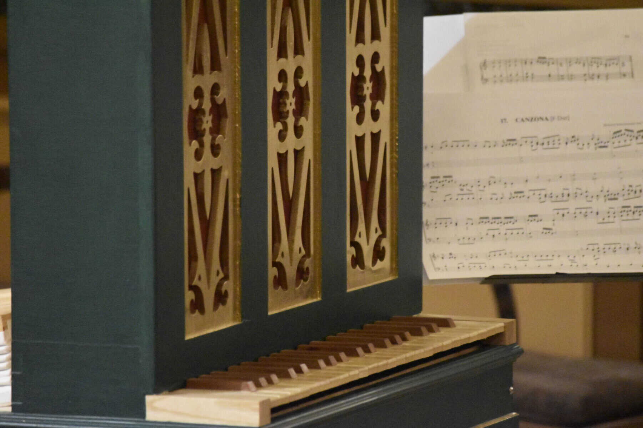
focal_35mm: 285
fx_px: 5090
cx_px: 322
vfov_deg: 4.8
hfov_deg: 7.2
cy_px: 214
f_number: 5.6
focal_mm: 190
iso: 12800
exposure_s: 1/30
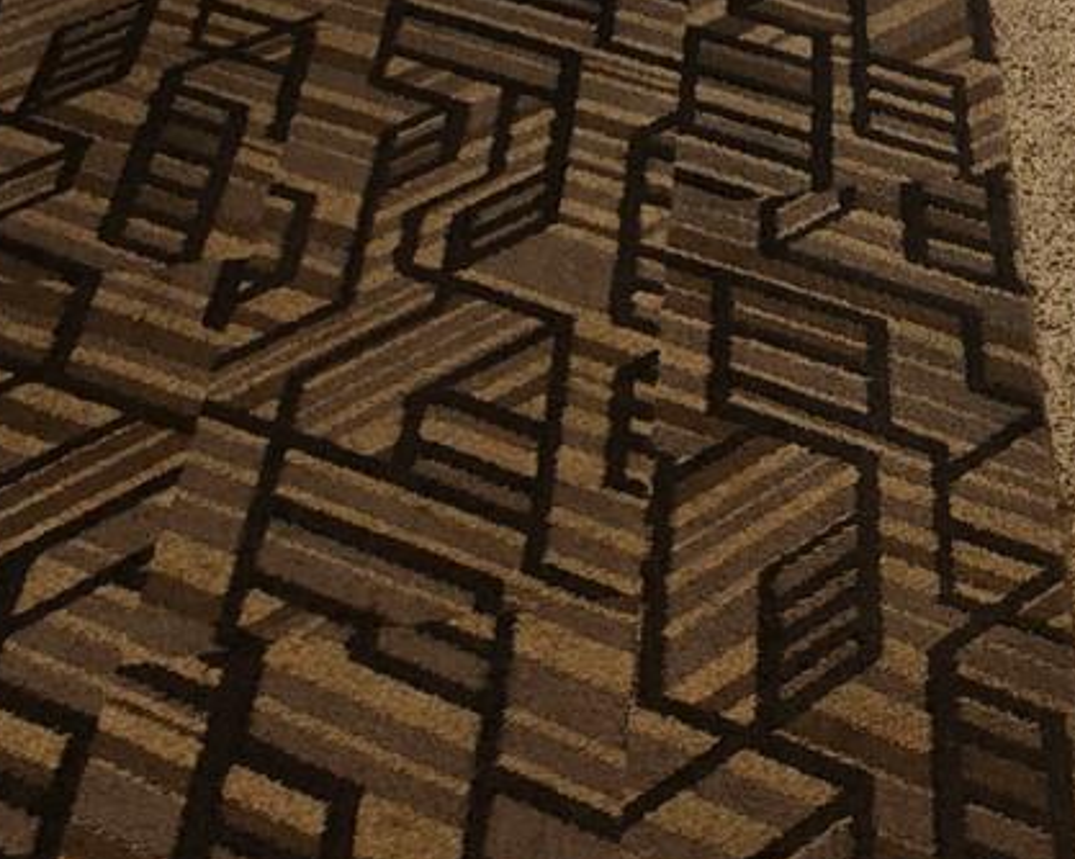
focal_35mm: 110
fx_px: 3498
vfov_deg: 12.0
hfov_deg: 14.5
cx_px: 2142
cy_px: -995
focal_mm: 6.5
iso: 50
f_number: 1.4
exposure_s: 1/120
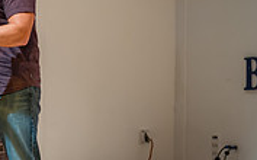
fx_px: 818
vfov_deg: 11.1
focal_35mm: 117
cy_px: 83
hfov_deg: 16.3
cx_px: -129
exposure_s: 1/125
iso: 1250
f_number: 2.8
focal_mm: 35
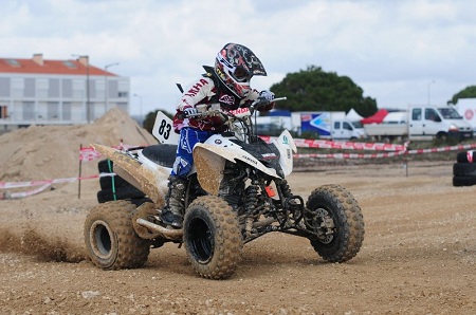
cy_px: 158
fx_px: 1385
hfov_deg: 19.5
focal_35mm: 105
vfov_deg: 13.0
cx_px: 238
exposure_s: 1/800
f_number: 4
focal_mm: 70
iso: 200
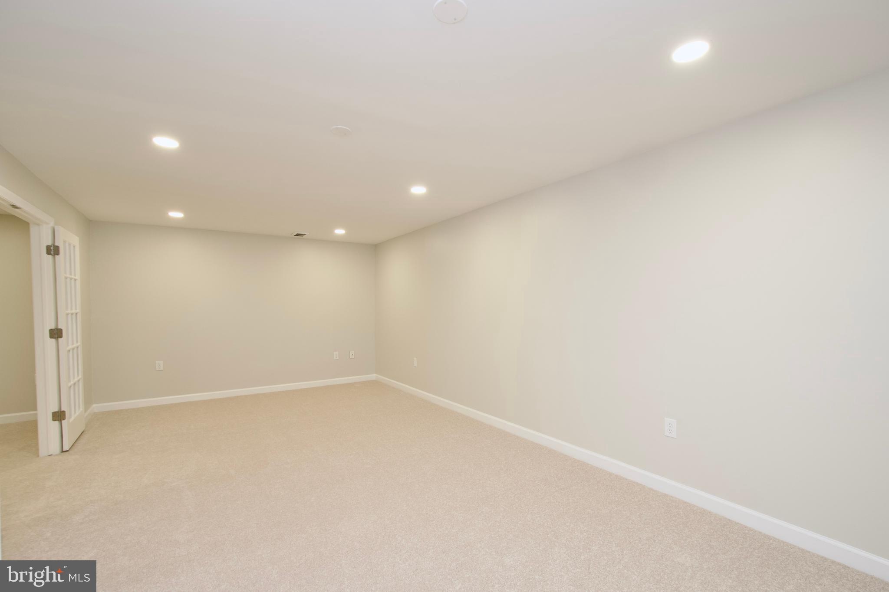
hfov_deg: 100.4
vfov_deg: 77.3
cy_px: 296
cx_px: 444
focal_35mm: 15
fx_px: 370
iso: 320
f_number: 7.1
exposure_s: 1/20
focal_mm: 10
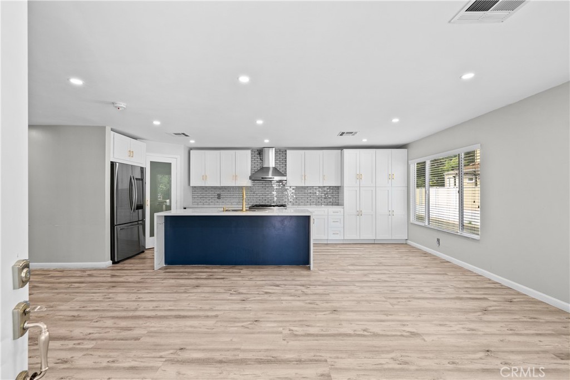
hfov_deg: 100.4
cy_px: 190
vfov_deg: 77.3
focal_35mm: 15
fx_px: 238
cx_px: 285
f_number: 9
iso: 250
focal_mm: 15
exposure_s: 1/8
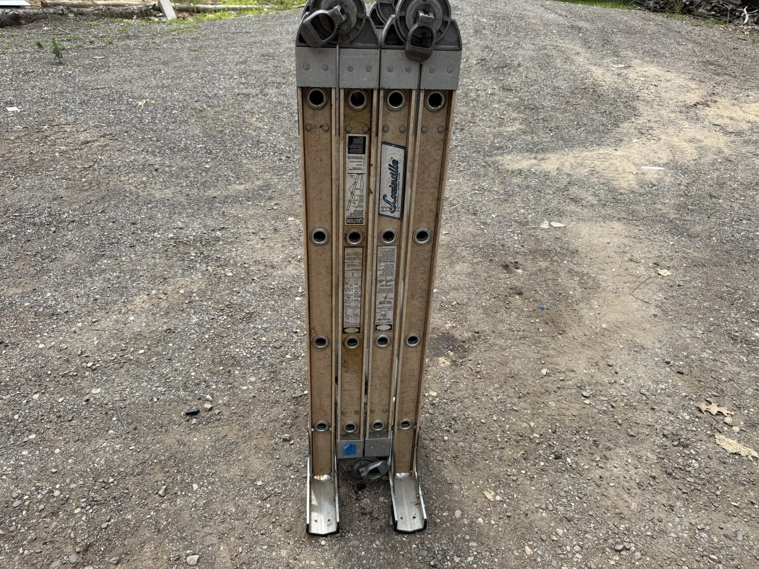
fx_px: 526
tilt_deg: -29.2
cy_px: 284
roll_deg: -0.3
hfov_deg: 71.6
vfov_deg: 56.8
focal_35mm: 24
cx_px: 380
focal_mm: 6.76
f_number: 1.78
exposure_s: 1/2232
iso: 80
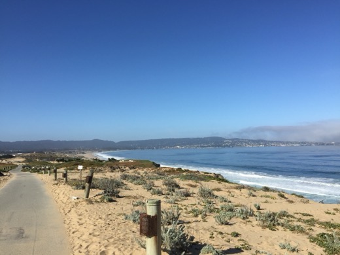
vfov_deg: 48.2
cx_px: 170
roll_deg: +0.7
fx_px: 285
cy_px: 128
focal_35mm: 29
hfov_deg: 61.7
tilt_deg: +1.8
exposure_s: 1/2639
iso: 32
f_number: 2.2
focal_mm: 4.15
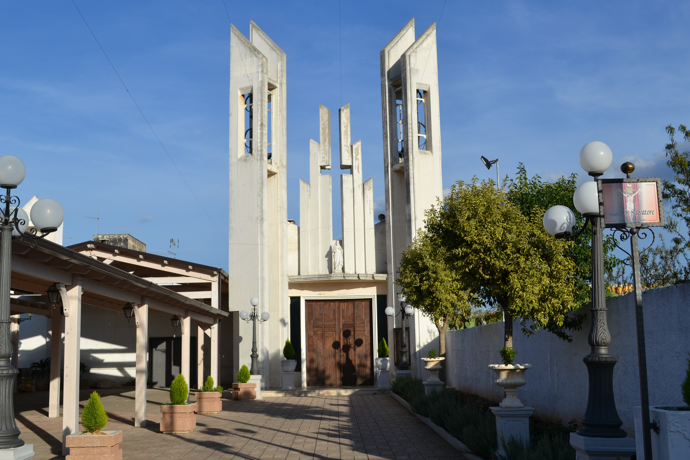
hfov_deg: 47.4
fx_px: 786
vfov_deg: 32.6
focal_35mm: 41
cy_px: 223
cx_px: 337
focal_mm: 26
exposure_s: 1/320
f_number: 9
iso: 100
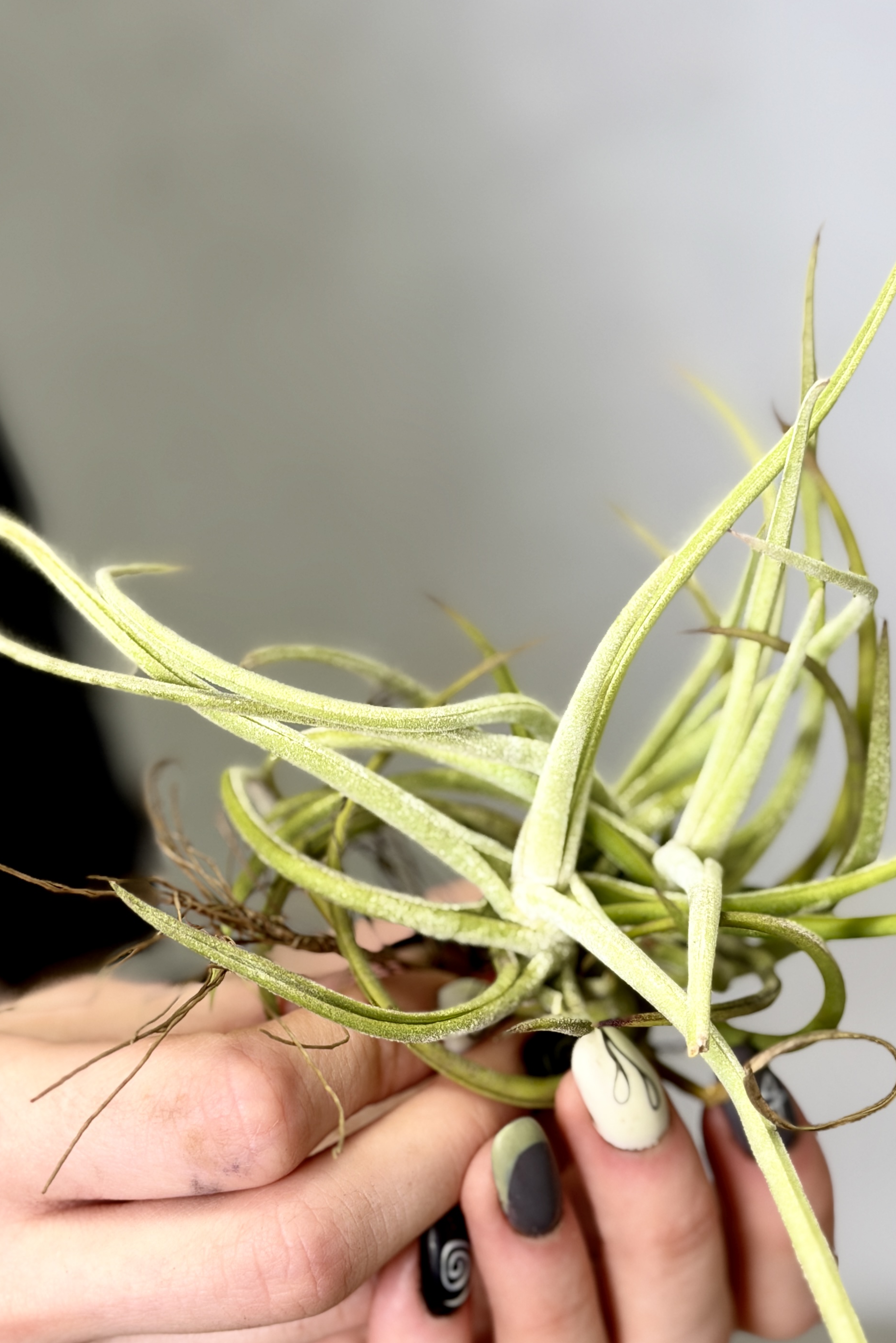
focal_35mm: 72
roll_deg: -1.4
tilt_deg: -17.5
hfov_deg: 18.9
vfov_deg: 28.0
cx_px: 491
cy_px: 840
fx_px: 2688
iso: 50
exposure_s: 1/132
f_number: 1.78
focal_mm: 6.76
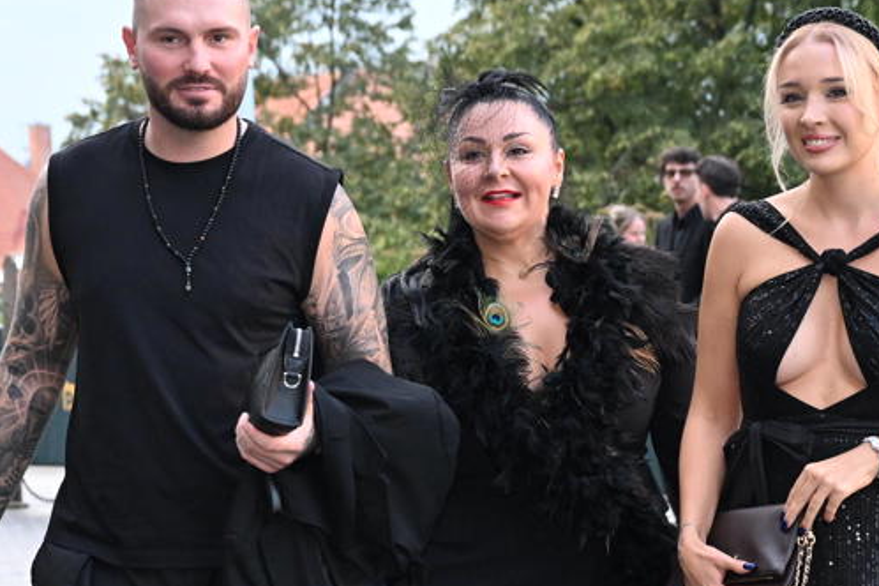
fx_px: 1758
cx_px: 492
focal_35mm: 72
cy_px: 327
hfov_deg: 28.1
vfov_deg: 18.9
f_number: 4.5
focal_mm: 52
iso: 2000
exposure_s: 1/500
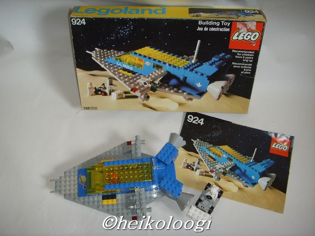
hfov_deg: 47.9
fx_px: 355
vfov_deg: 36.8
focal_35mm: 39
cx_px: 158
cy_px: 118
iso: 100
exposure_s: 1/45
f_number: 3.5
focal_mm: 6.6
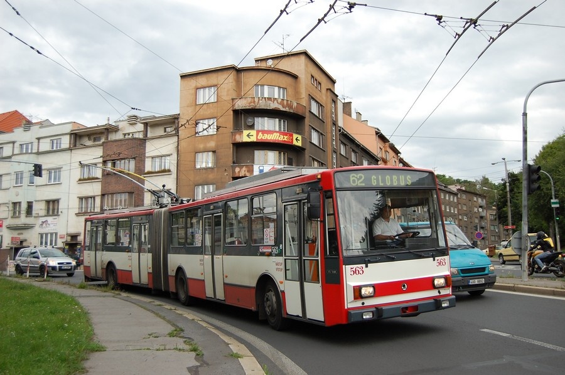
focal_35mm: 34
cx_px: 282
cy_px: 188
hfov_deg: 55.2
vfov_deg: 38.3
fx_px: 541
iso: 400
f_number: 3.8
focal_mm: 23
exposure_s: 1/500
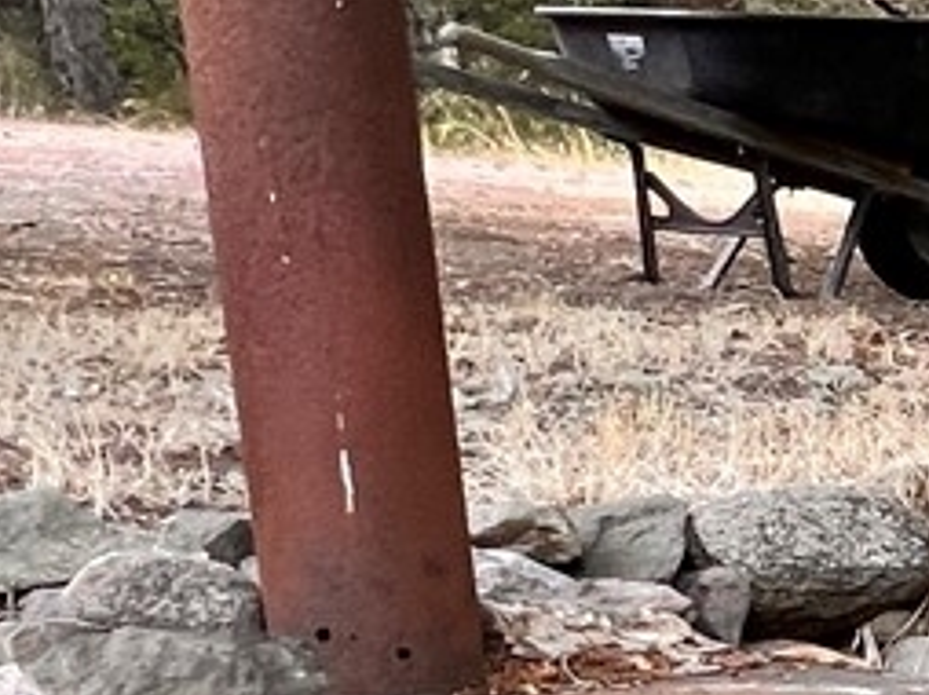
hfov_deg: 13.9
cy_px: 666
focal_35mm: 82
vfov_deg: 17.6
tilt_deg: -10.9
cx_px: 2377
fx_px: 2199
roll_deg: -3.1
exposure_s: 1/99
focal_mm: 1.57
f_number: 1.8
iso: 50
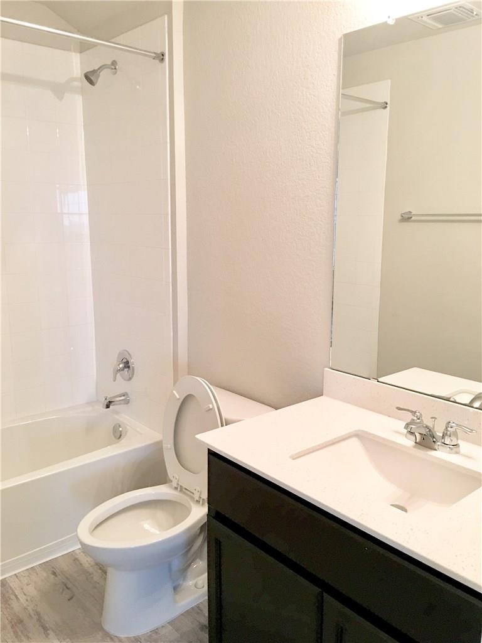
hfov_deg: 48.2
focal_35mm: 29
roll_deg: -0.7
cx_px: 241
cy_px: 322
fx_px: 538
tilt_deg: -9.2
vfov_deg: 61.7
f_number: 2.2
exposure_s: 1/15
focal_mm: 4.15
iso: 80
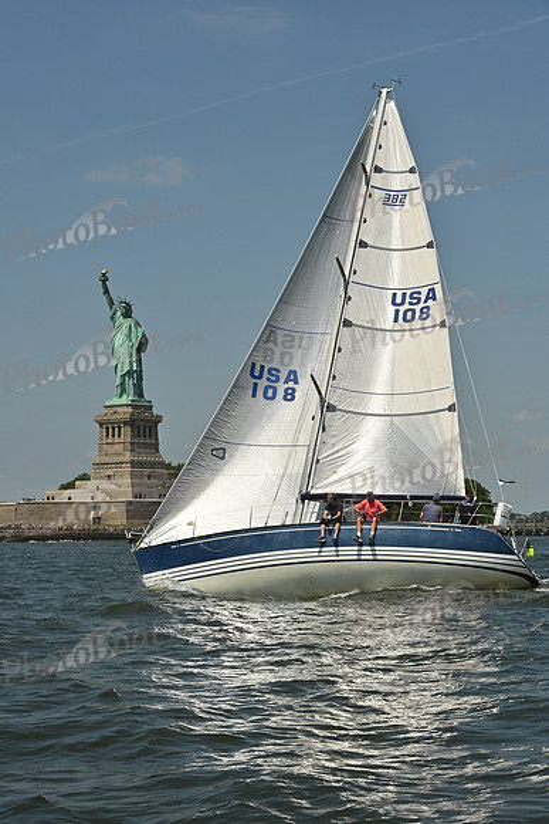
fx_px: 1600
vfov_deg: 28.8
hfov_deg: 19.5
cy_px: 412
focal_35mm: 70
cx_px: 274
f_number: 13
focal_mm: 70
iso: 320
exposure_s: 1/1250
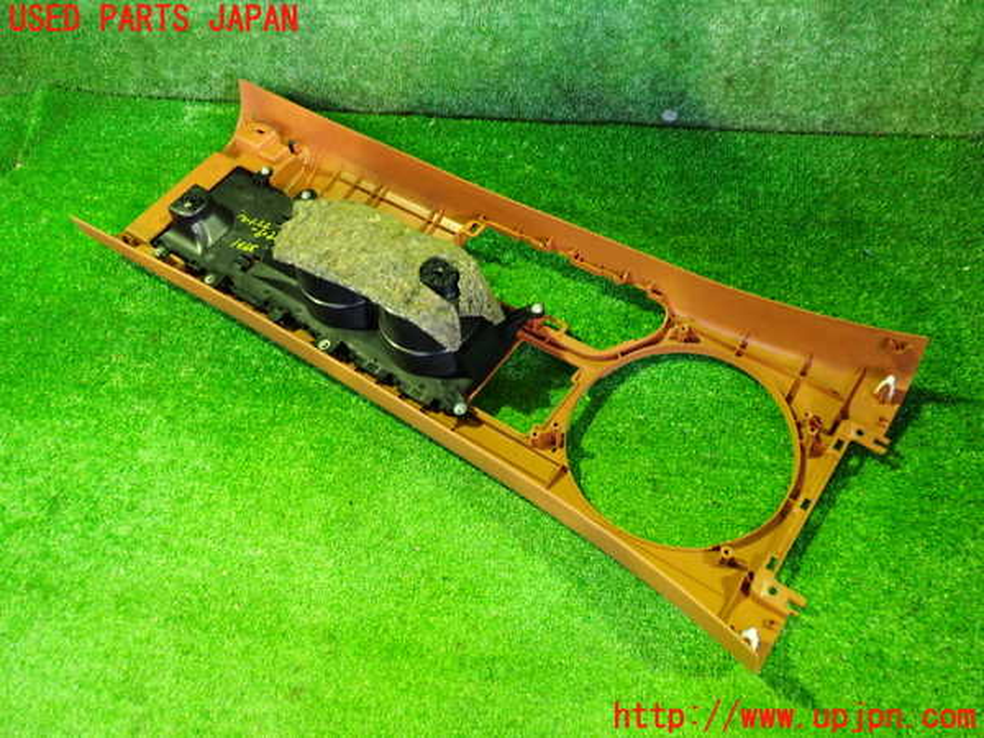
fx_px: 853
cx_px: 492
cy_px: 369
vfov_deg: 46.8
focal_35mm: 30
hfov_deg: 60.0
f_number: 2.3
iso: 800
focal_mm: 5.4
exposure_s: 1/20
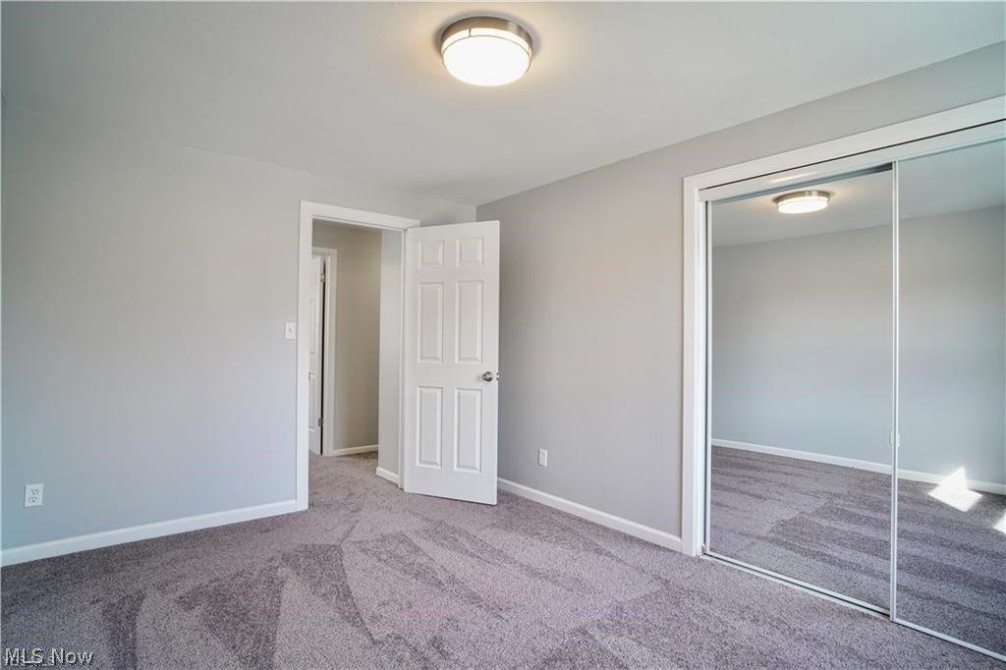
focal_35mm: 18
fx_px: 503
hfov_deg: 90.0
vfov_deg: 67.3
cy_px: 335
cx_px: 503
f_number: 8
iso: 125
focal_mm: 18
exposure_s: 1/3
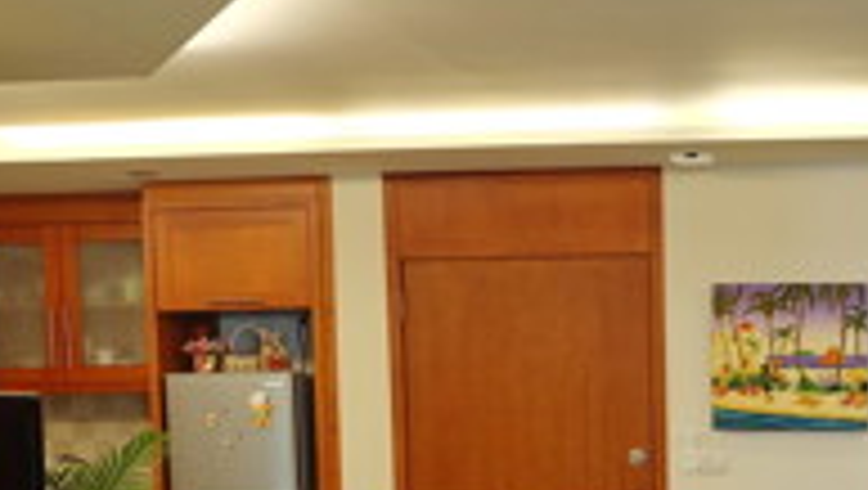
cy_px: 620
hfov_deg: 26.0
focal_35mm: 78
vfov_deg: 14.9
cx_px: 828
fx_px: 1797
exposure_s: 1/30
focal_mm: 16
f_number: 3.5
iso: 800
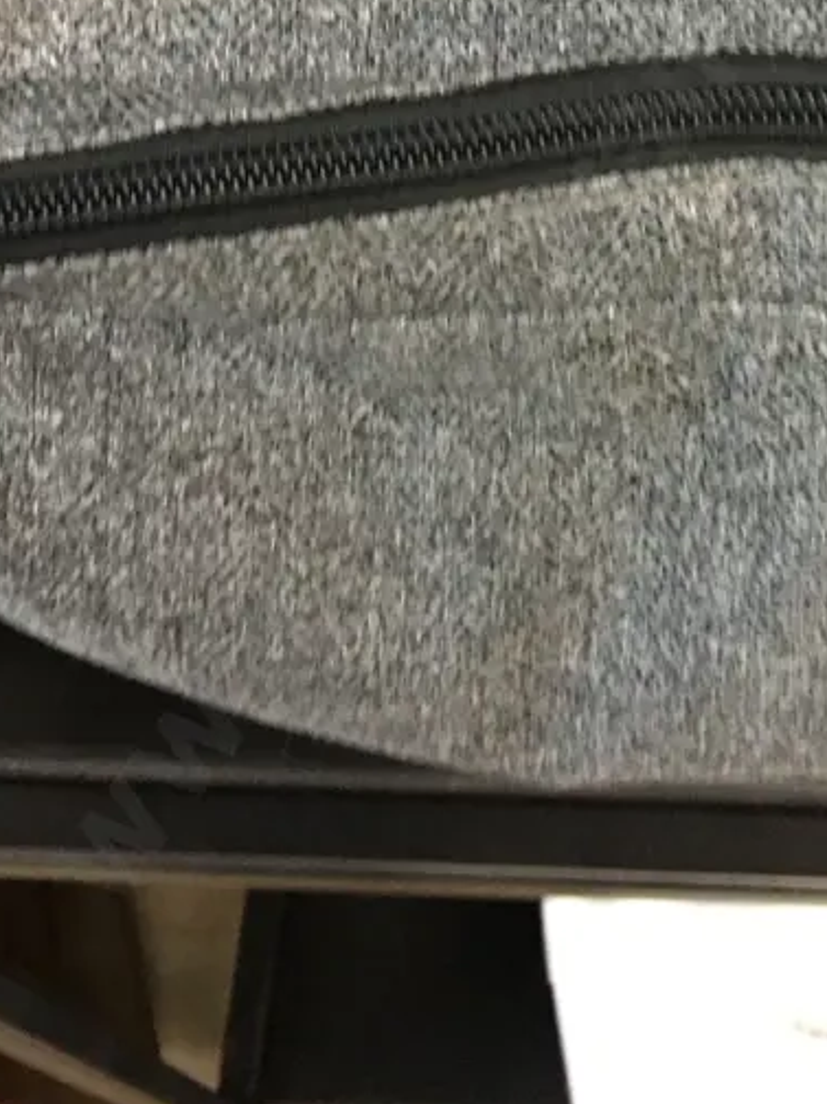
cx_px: 750
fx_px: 1880
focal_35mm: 59
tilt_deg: -55.9
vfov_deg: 30.4
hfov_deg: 24.1
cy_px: -7
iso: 80
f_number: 2.2
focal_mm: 4.15
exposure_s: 1/10
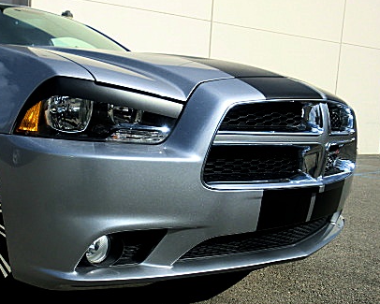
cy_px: 183
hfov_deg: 44.2
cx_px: 92
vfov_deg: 37.2
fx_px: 450
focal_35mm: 40
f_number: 7.8
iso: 64
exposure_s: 1/160
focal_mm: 4.65
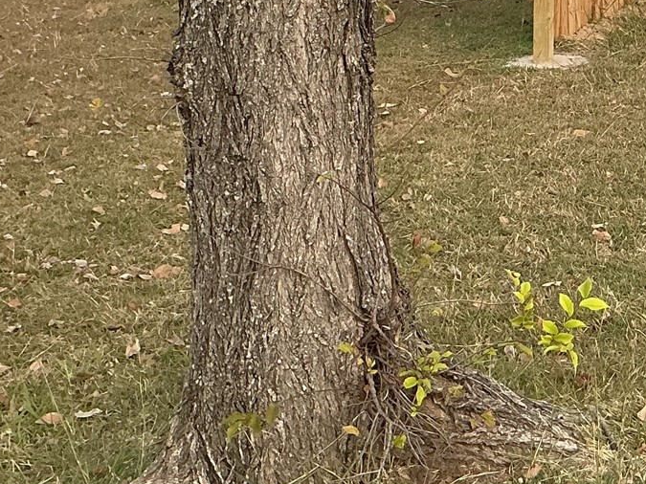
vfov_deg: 16.0
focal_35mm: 88
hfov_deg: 20.0
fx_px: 1642
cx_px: 888
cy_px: -135
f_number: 1.8
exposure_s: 1/439
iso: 25
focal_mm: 3
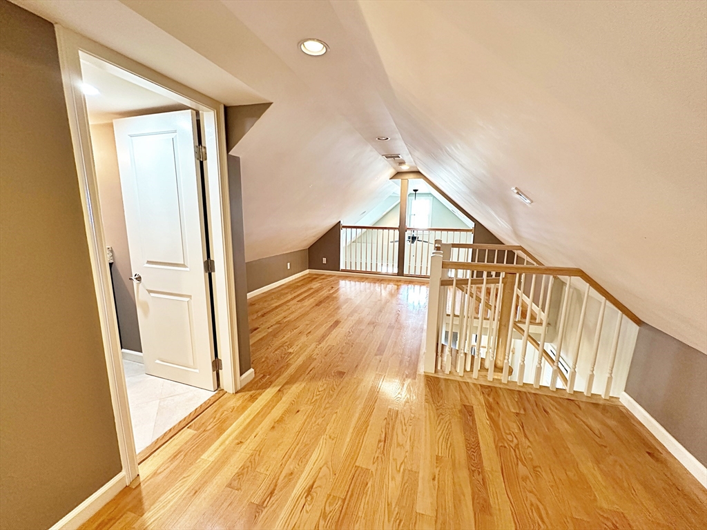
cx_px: 354
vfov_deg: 85.7
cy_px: 265
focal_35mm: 14
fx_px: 286
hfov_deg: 102.1
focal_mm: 2.22
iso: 500
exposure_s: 1/60
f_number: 2.2
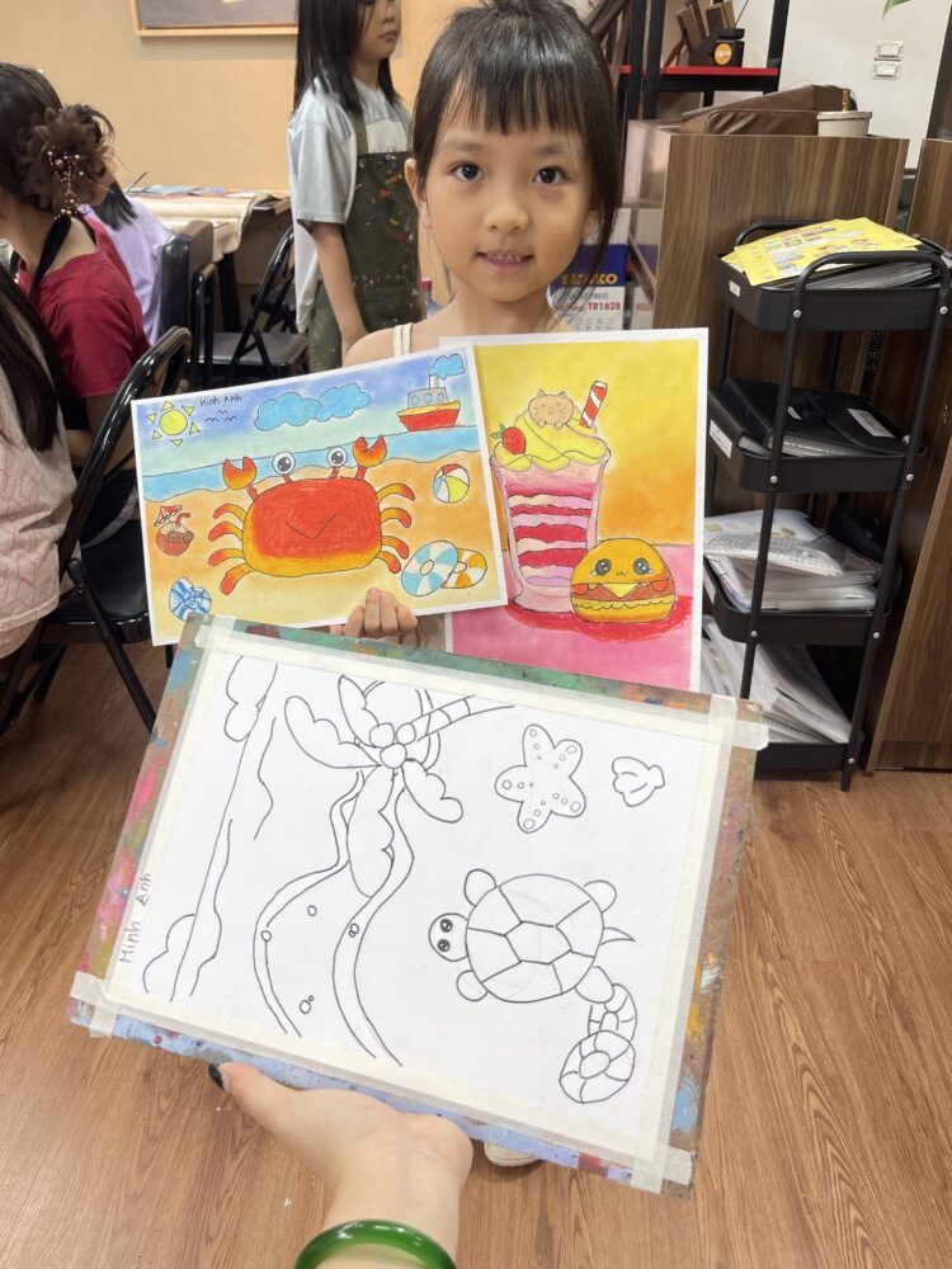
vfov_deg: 69.4
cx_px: 476
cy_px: 634
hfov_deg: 54.9
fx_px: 917
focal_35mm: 25
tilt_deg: -30.3
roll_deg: -0.3
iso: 50
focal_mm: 5.1
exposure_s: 1/100
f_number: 1.6
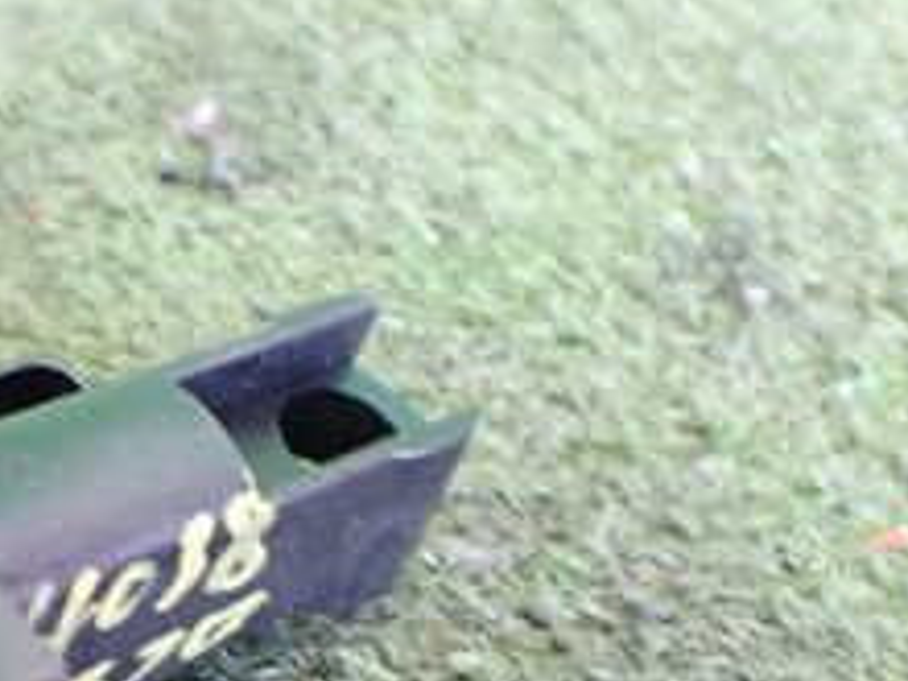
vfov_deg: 17.7
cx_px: 78
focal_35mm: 82
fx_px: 2151
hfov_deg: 23.2
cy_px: 623
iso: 800
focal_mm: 5.4
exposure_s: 1/30
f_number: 2.3
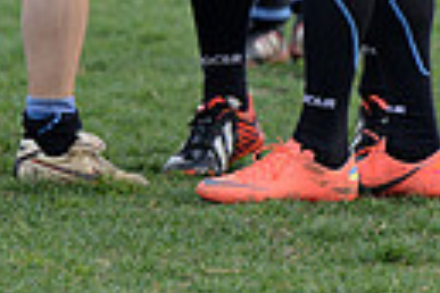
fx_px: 10742
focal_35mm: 879
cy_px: -322
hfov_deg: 2.3
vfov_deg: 1.6
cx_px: 310
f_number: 2.8
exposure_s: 1/500
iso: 800
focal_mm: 195
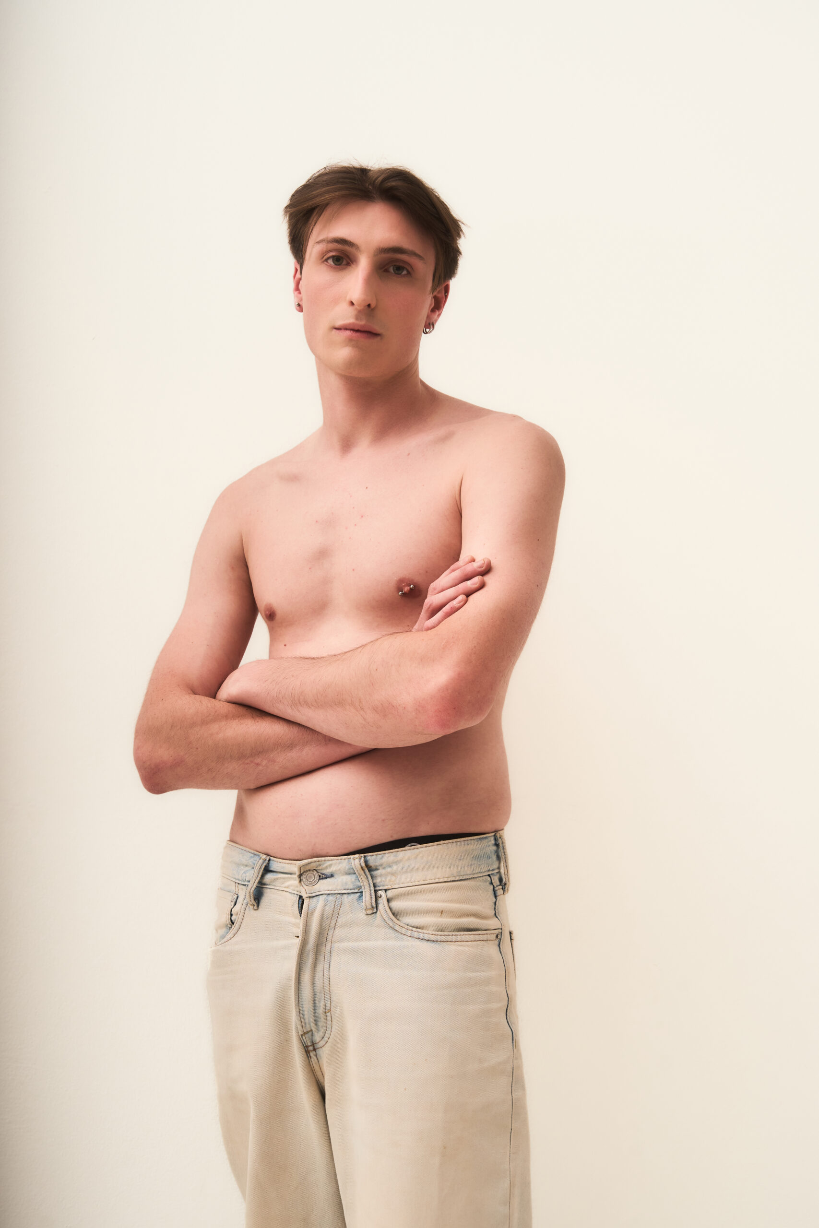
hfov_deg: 26.0
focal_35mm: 52
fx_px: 1774
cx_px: 410
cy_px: 614
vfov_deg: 38.2
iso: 640
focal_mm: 52
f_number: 6.3
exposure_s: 1/250
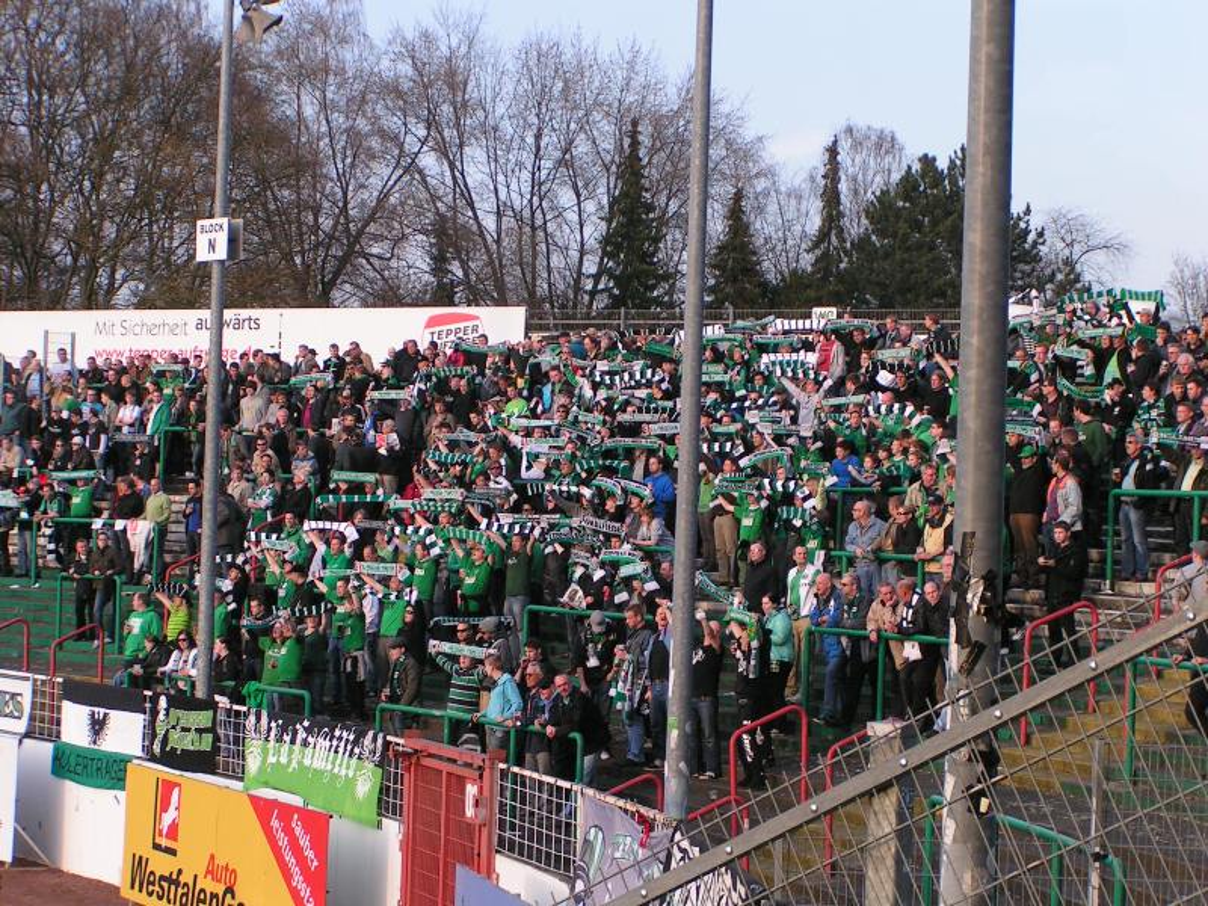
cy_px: 453
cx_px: 604
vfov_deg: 16.2
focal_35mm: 91
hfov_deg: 21.5
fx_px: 3176
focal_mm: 13.9
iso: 50
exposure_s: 1/125
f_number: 4.5
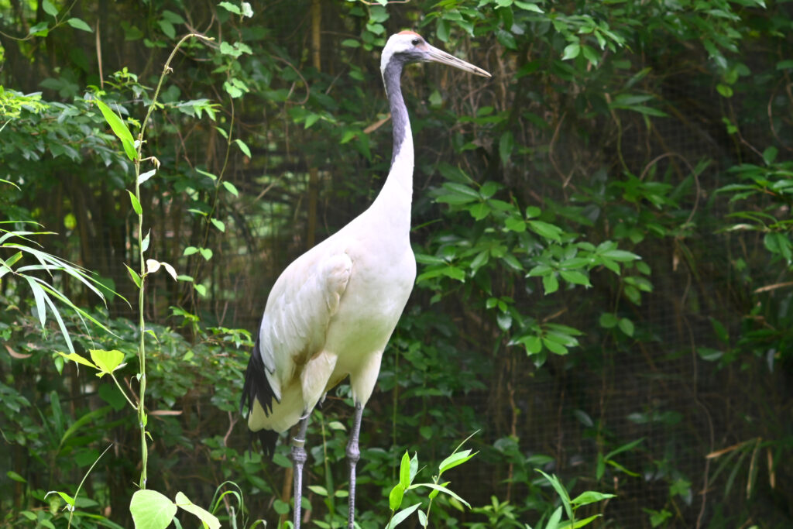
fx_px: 3459
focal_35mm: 157
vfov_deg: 8.7
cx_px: 396
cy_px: 264
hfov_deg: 13.1
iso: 125
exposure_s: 1/160
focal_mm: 105
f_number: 2.5
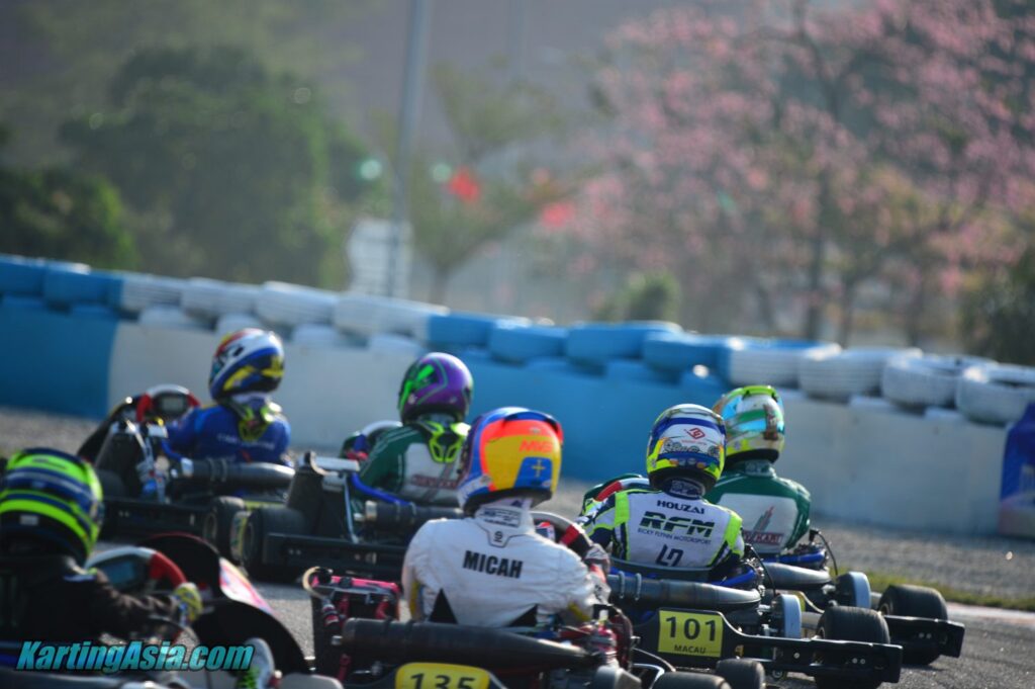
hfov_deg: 6.9
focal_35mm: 300
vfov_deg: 4.6
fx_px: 8618
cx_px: 518
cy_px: 344
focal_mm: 300
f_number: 4
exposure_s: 1/800
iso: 125
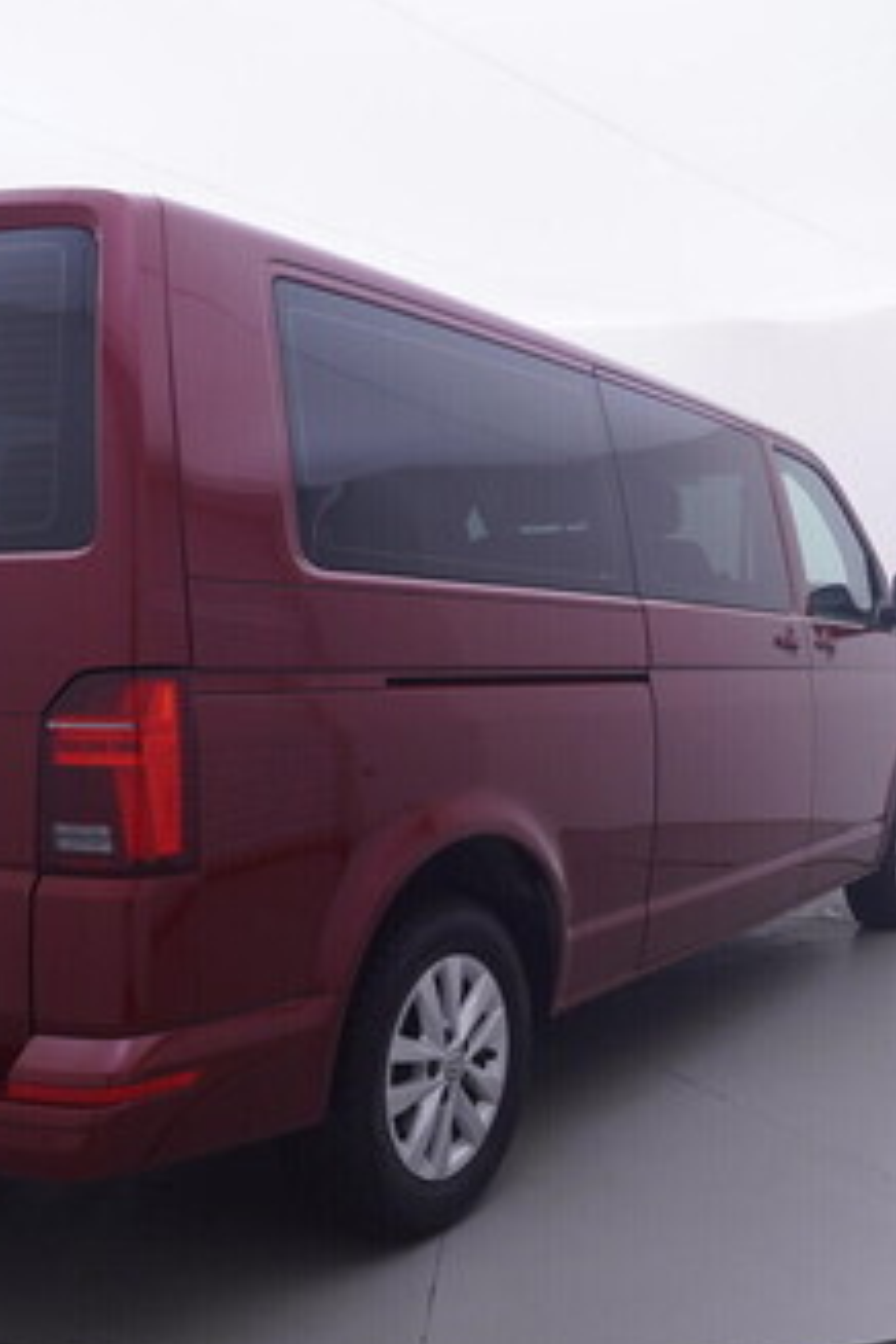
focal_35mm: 38
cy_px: 709
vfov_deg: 50.9
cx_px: 545
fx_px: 1413
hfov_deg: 35.1
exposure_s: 1/80
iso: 200
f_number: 5
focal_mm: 15
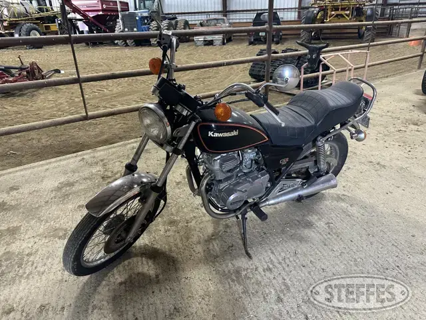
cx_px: 213
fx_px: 295
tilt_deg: -24.5
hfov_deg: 71.6
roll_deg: +0.3
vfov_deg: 56.8
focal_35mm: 24
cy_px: 160
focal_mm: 6.86
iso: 500
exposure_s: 1/60
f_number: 1.78
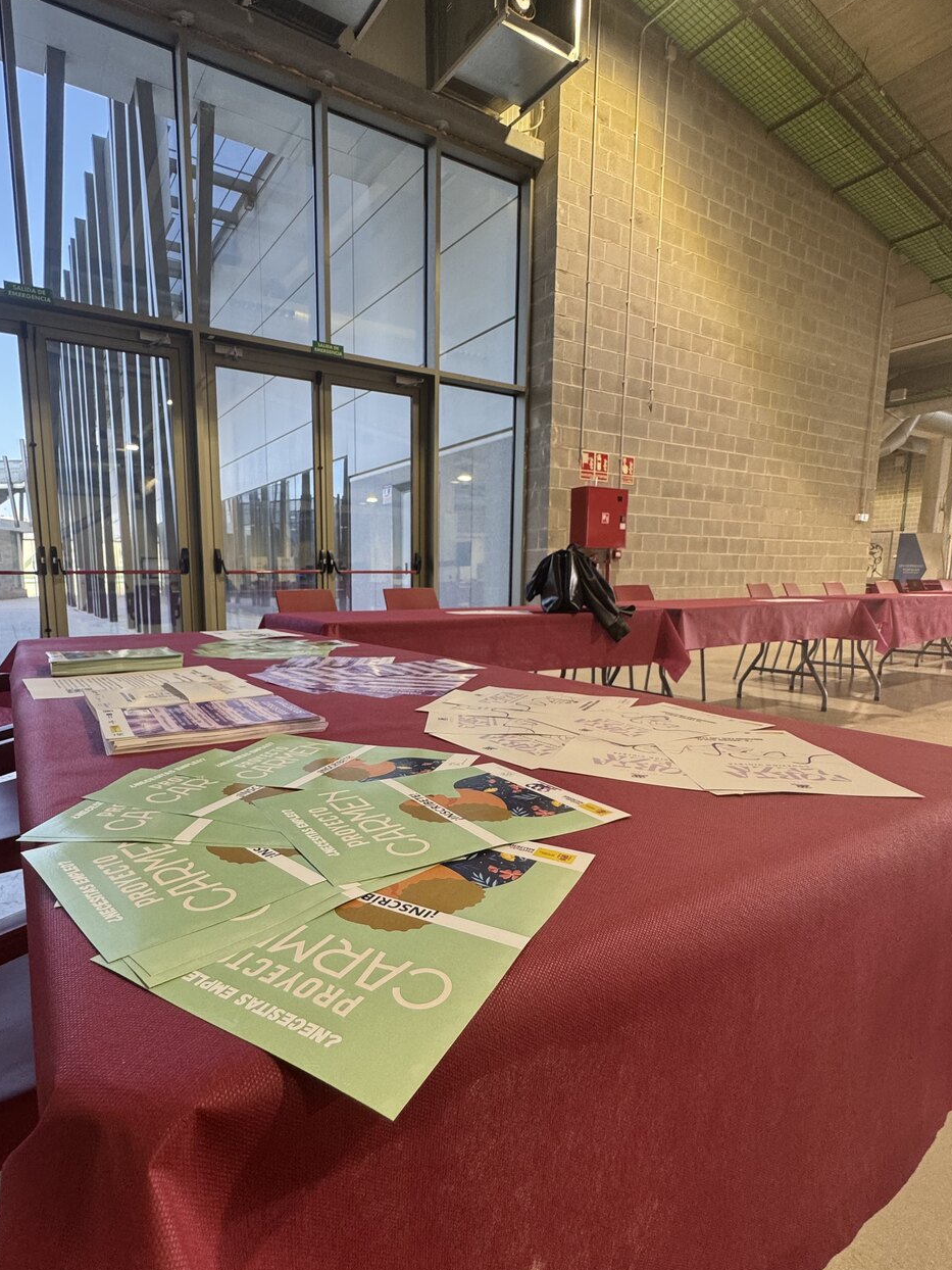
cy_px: 680
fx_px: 660
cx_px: 395
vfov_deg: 87.6
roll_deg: +0.1
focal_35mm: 18
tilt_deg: -8.2
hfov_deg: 71.1
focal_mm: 2.22
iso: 160
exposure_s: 1/100
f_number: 2.2
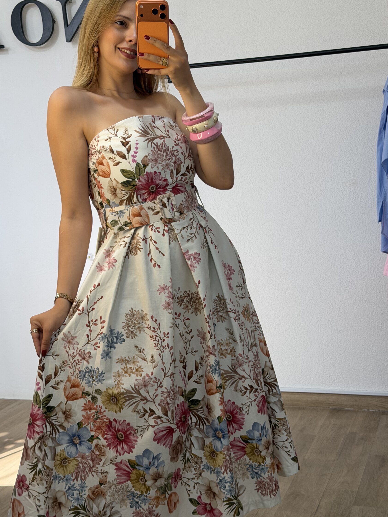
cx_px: 173
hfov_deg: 26.5
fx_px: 822
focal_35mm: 55
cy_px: 271
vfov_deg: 34.9
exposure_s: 1/163
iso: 64
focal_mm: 6.76
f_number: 1.78
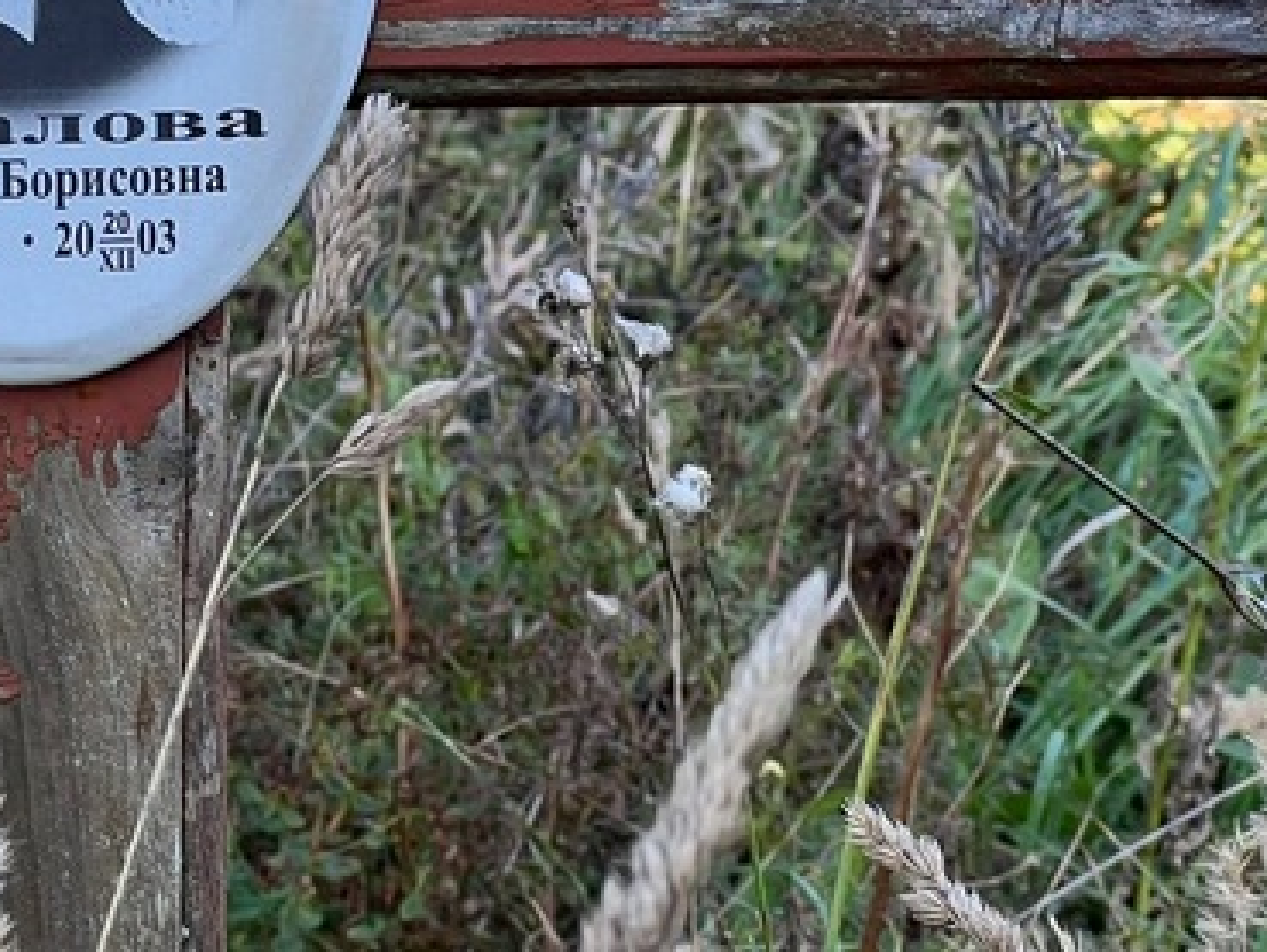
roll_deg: -1.4
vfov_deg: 8.8
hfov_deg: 11.7
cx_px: -103
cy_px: -72
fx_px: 6114
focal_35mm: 167
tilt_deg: -13.5
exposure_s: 1/112
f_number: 2.8
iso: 32
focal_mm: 9
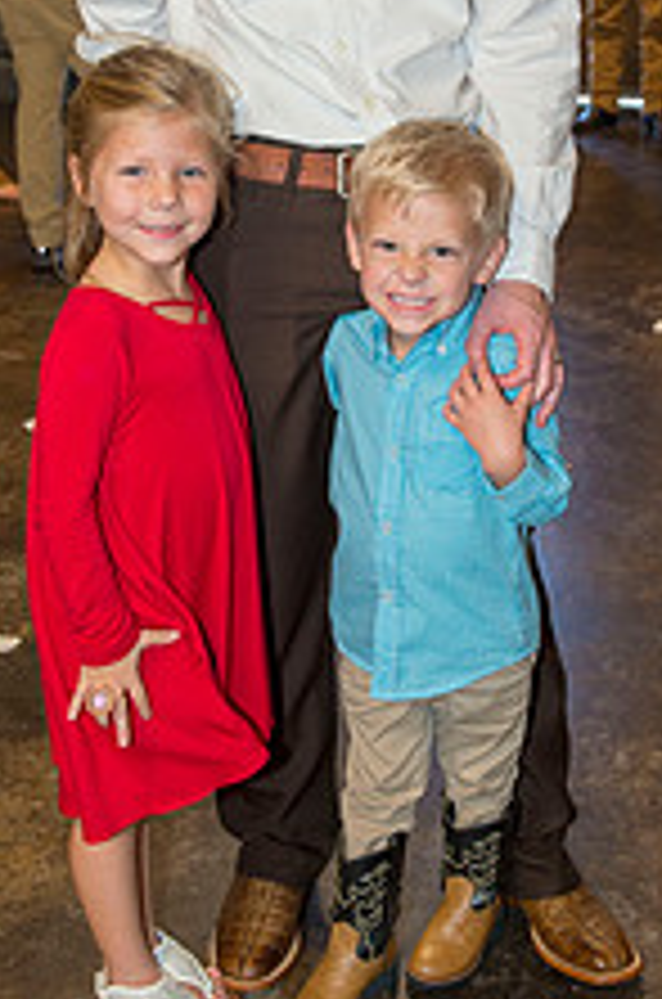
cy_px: 288
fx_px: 1801
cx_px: 417
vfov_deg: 30.6
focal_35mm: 65
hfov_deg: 20.8
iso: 1600
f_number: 5
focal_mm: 32
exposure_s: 1/60
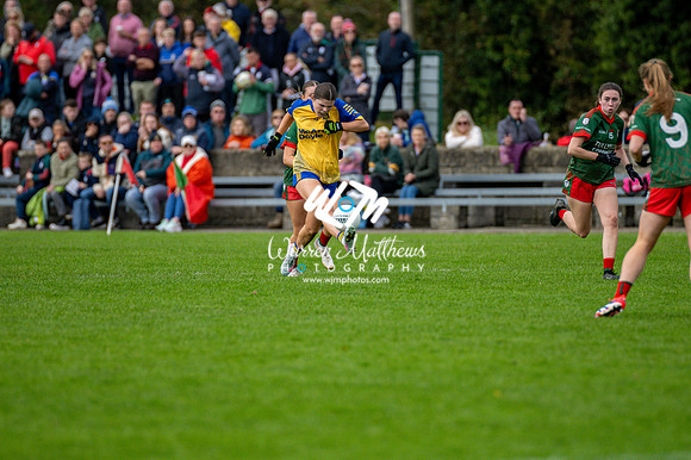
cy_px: 230
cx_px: 346
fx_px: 8632
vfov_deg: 3.1
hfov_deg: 4.6
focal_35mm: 450
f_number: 2.8
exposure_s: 1/6400
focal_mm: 300
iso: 800
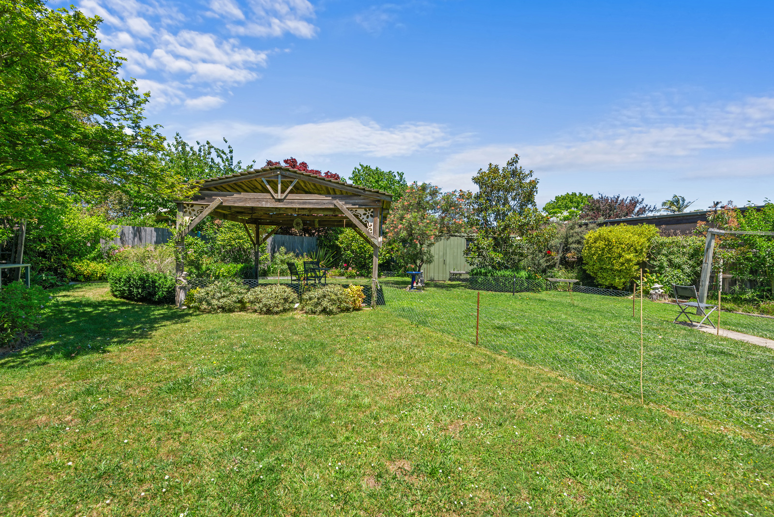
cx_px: 387
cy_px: 258
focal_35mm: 14
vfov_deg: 81.3
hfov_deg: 104.2
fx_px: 301
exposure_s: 1/250
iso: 125
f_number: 8
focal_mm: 14
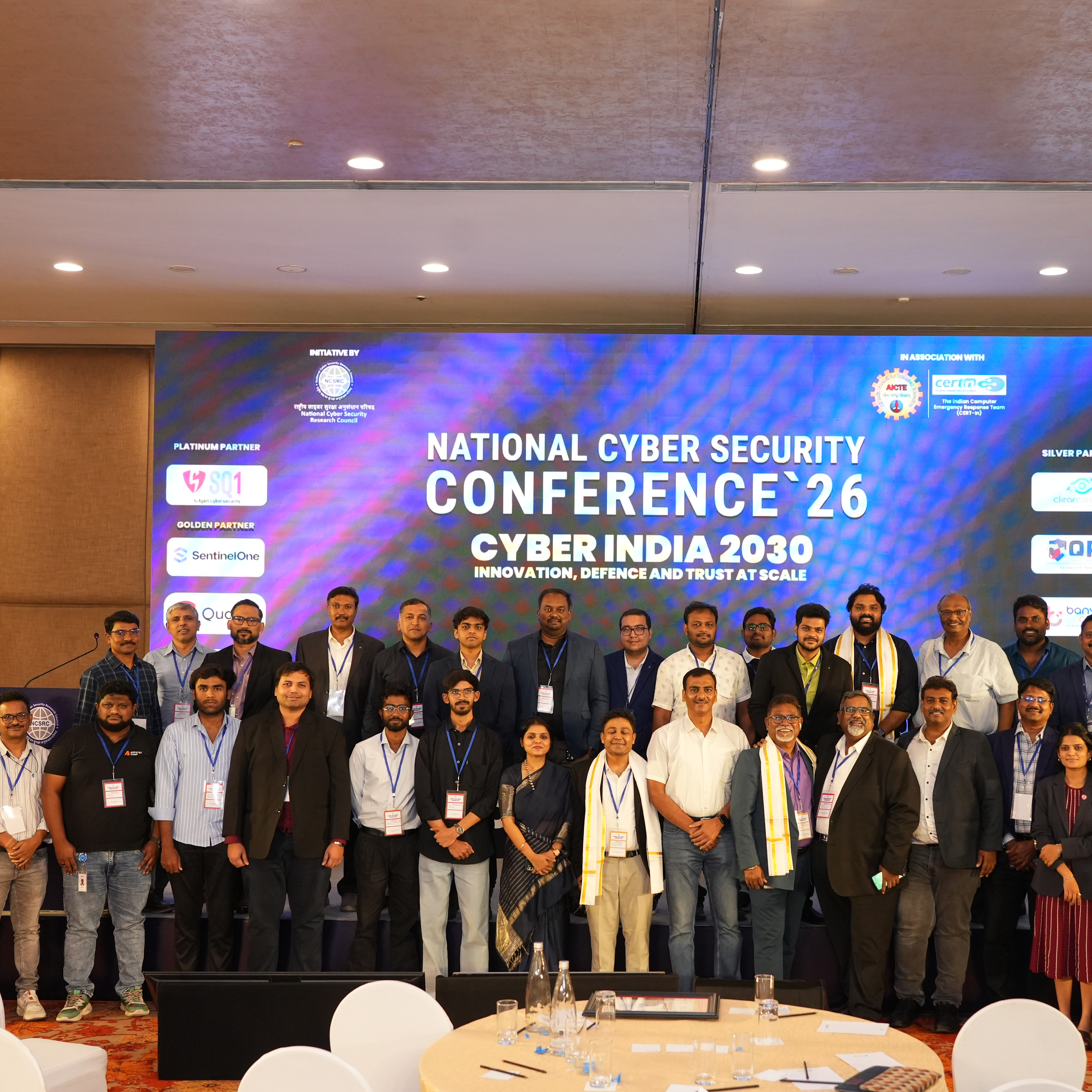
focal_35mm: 42
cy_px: 589
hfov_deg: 39.9
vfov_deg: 40.0
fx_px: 1499
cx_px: 651
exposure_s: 1/160
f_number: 4.5
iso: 2000
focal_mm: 30
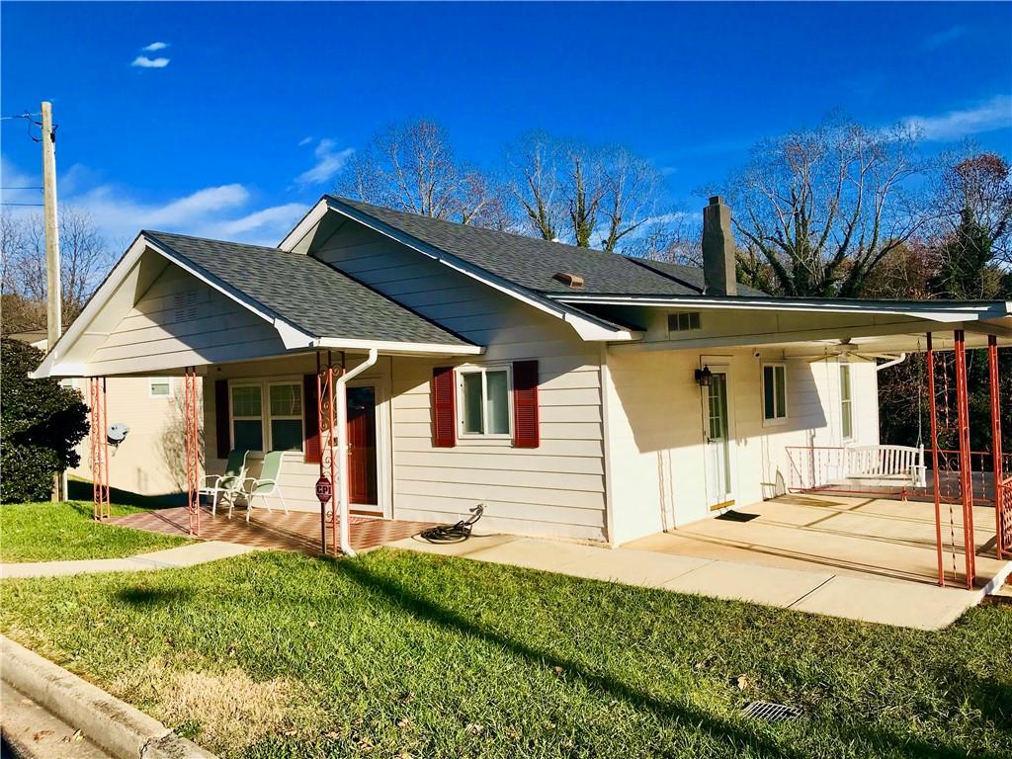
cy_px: 380
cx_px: 506
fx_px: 819
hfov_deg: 63.4
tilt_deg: +0.3
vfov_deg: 49.7
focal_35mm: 28
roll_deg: +1.7
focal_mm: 3.99
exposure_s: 1/2907
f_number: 1.8
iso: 20
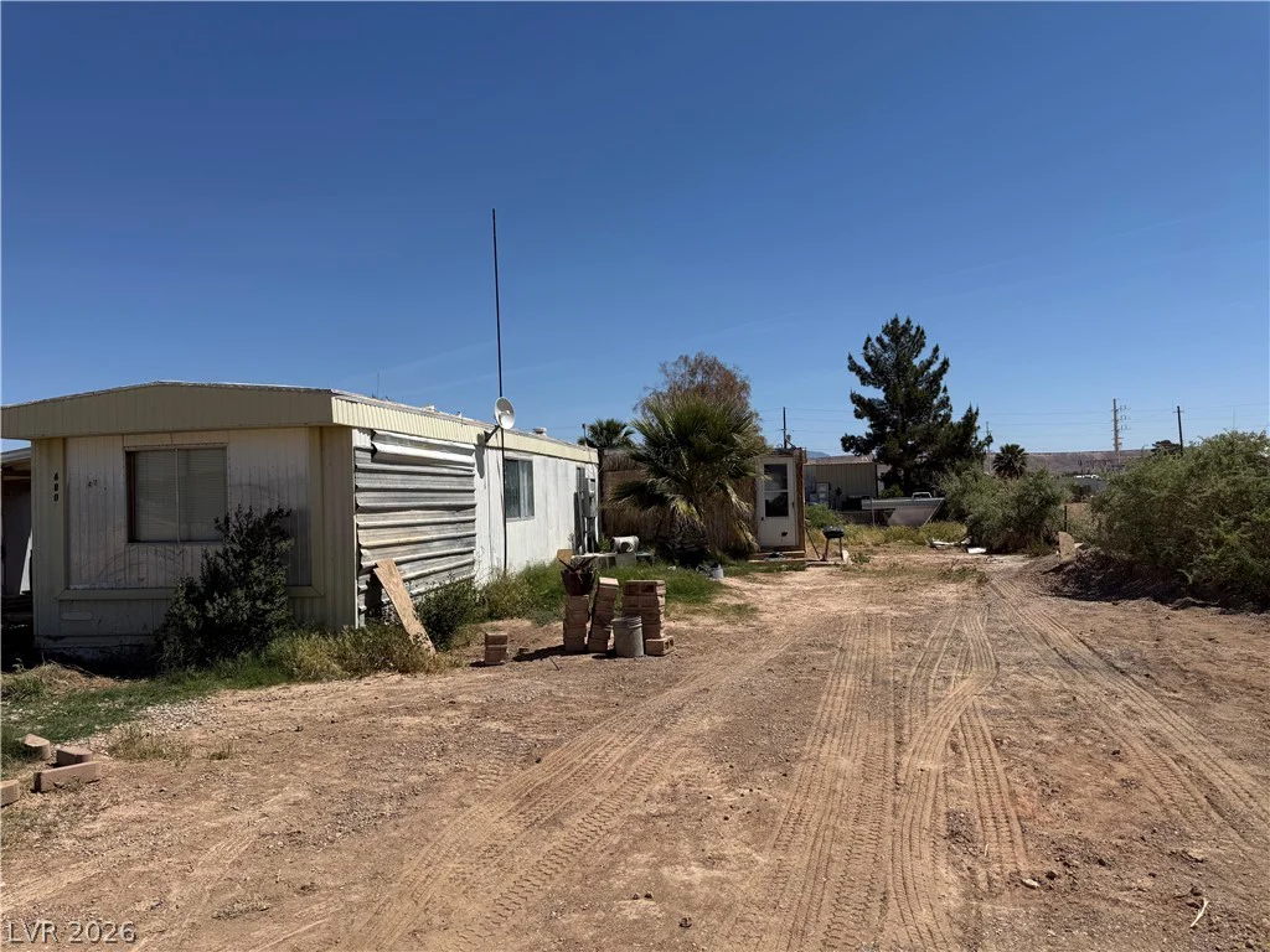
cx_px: 635
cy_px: 476
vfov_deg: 56.8
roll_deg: +1.6
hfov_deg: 71.6
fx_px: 881
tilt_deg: +2.1
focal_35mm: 24
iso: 80
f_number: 1.78
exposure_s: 1/9091
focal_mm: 6.76
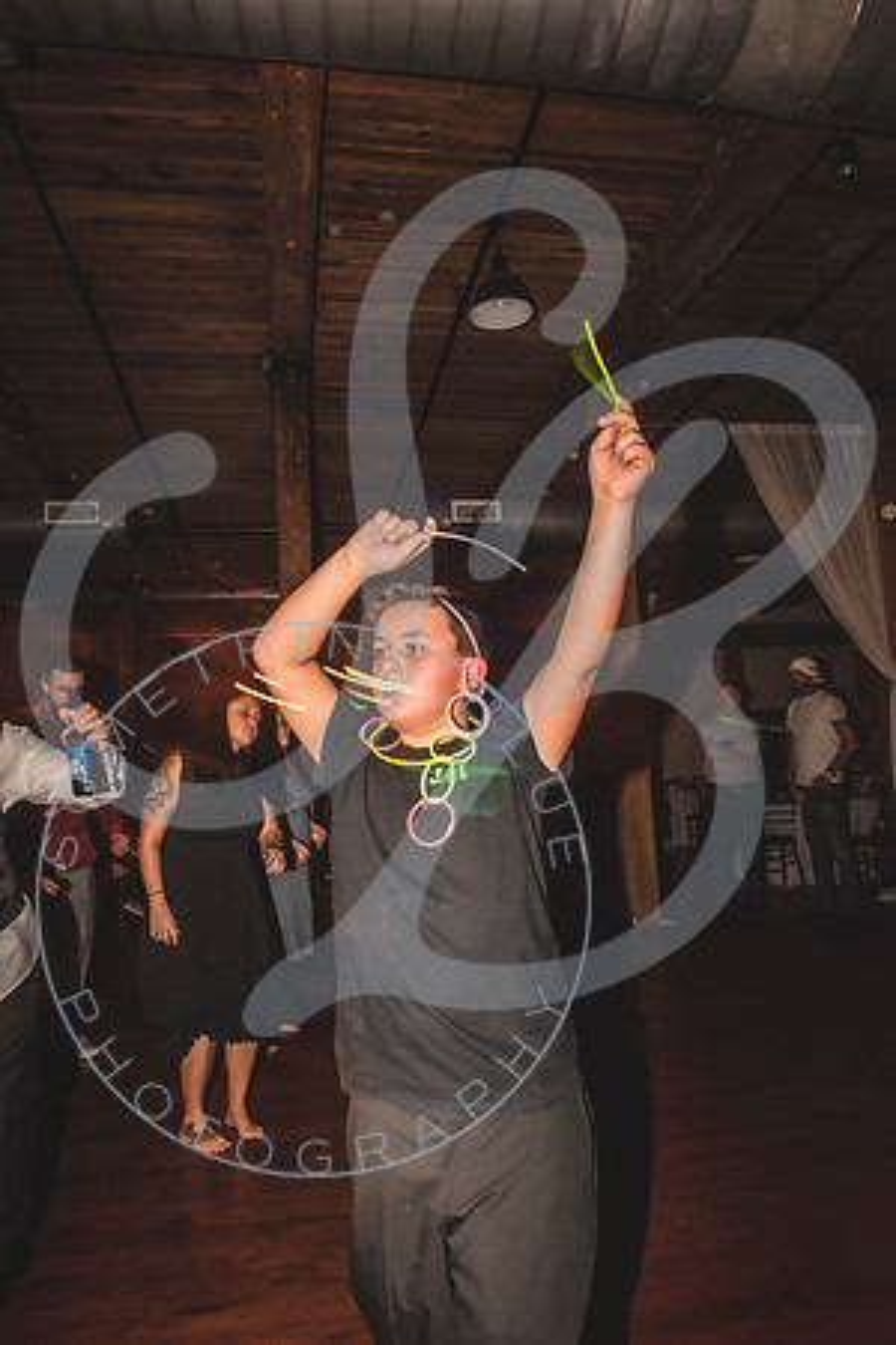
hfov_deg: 53.1
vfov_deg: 73.7
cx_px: 448
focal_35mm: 24
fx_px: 896
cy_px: 672
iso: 1000
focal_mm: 24
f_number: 11
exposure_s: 1/13
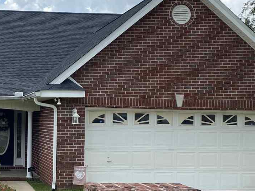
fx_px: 552
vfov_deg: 19.6
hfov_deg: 25.1
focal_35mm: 75
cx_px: 19
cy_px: 117
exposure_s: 1/2571
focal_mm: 4.25
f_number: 1.8
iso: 32
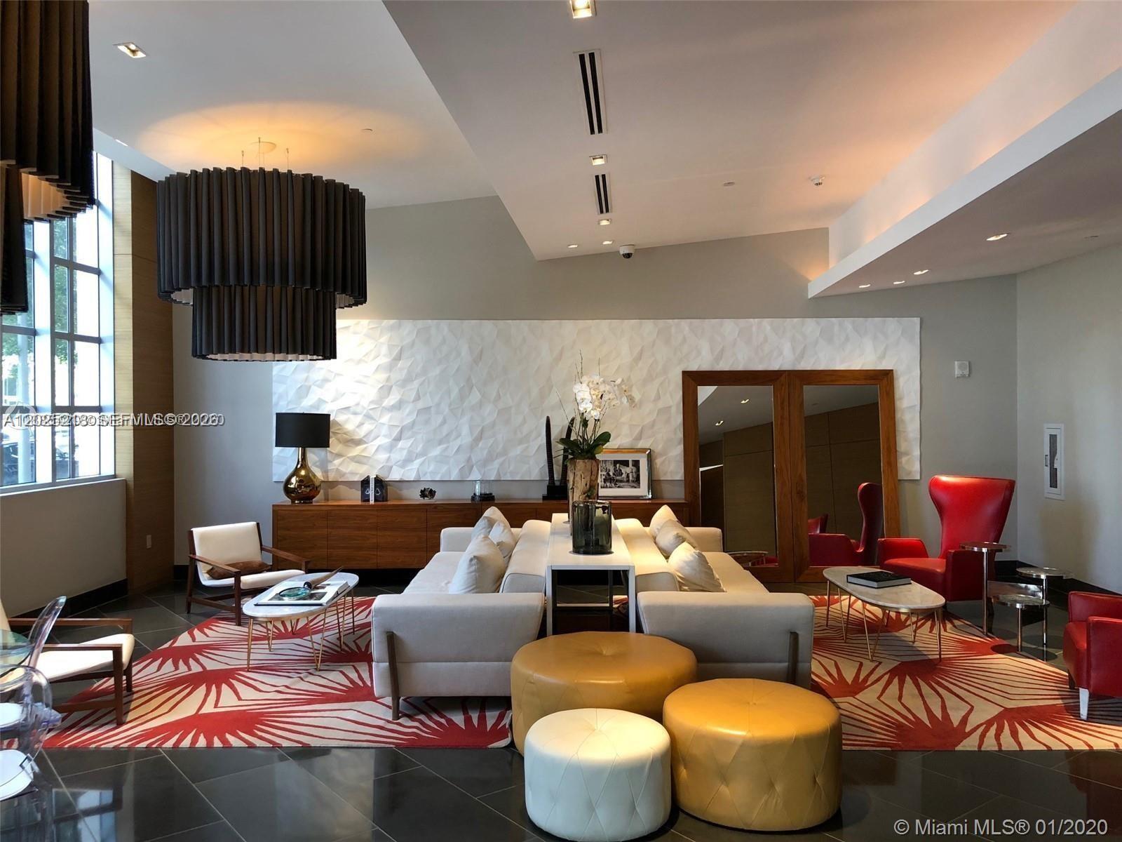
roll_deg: +0.5
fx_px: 908
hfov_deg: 63.4
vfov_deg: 49.7
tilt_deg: -0.5
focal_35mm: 28
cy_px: 421
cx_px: 561
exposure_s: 1/20
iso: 40
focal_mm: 3.99
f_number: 1.8
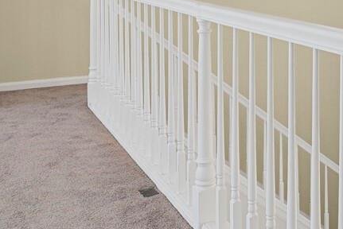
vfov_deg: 20.2
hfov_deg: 28.4
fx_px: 601
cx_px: 394
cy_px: -47
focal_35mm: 63
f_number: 8
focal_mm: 17
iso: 250
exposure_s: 1
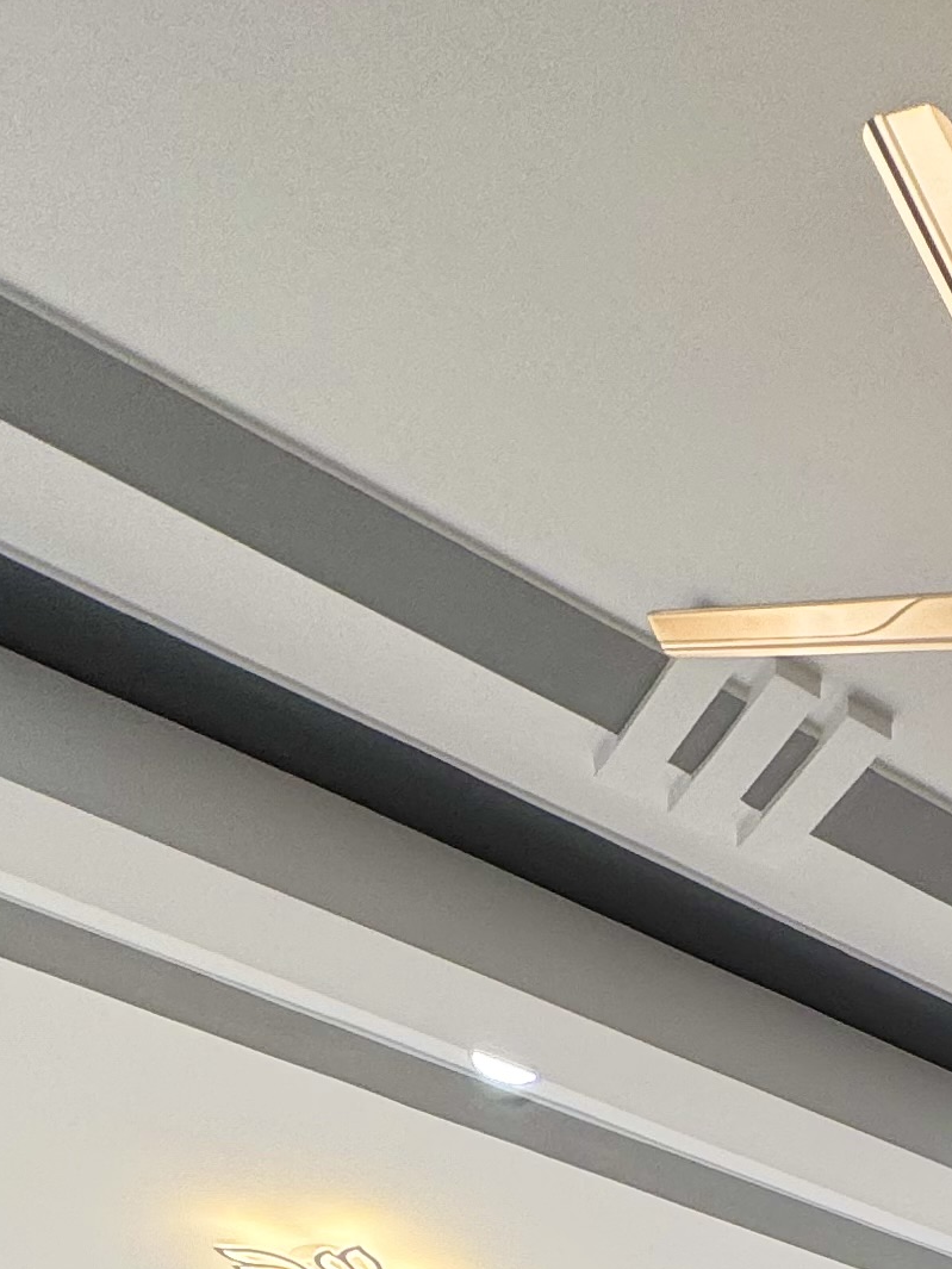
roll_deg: -0.4
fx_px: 1943
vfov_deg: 22.8
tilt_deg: +0.2
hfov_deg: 24.7
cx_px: 1161
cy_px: 2217
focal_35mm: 53
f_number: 2.2
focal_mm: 2.22
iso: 40
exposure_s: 1/101
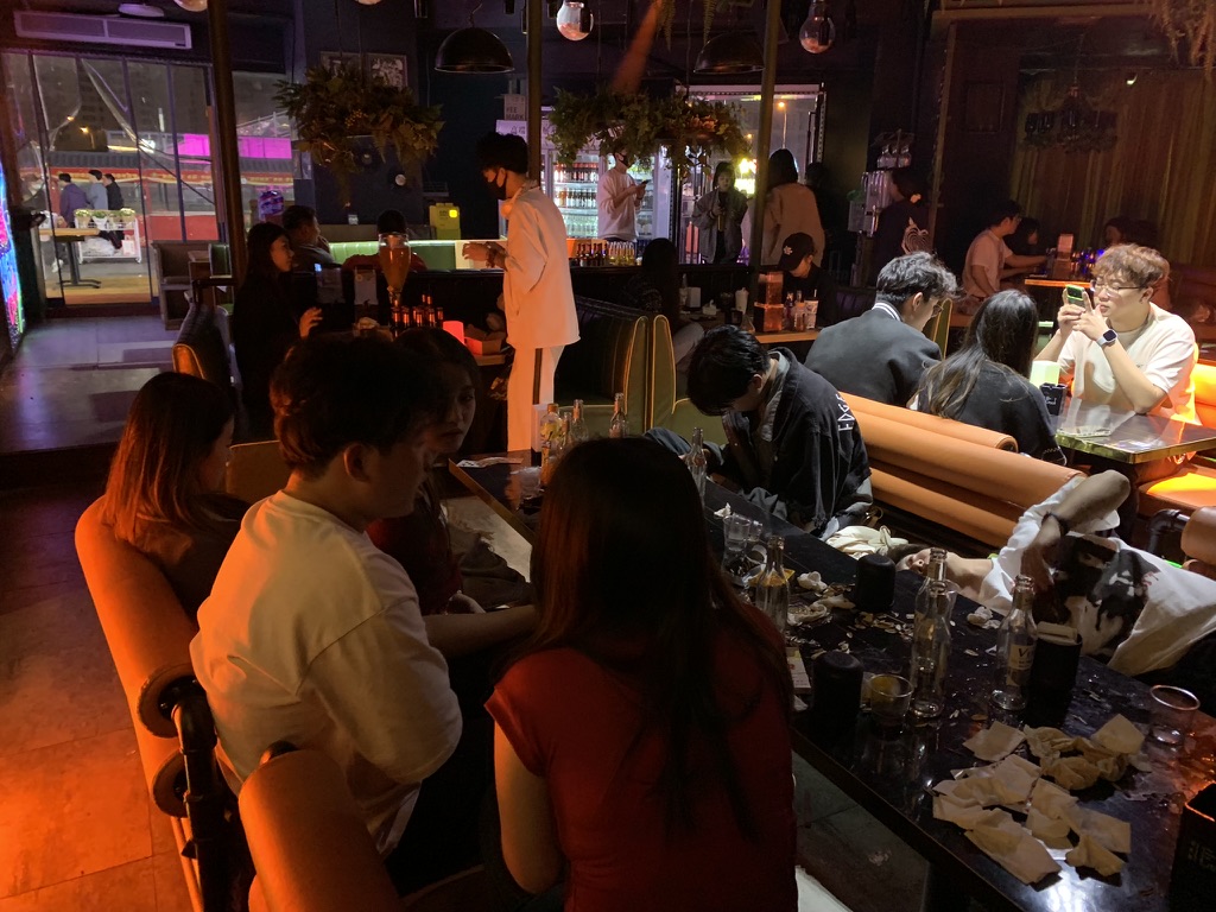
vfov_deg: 53.1
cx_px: 608
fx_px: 913
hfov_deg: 67.3
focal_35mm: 26
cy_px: 456
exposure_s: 1/23
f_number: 1.8
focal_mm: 4.25
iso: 320
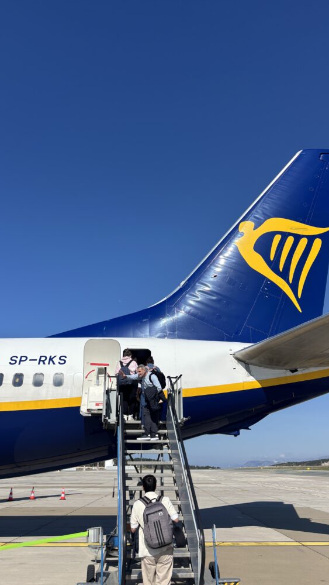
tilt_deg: +21.1
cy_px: 291
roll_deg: +4.1
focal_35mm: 29
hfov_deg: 40.2
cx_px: 164
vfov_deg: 66.1
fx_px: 449
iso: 50
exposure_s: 1/5952
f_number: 1.6
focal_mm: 5.96
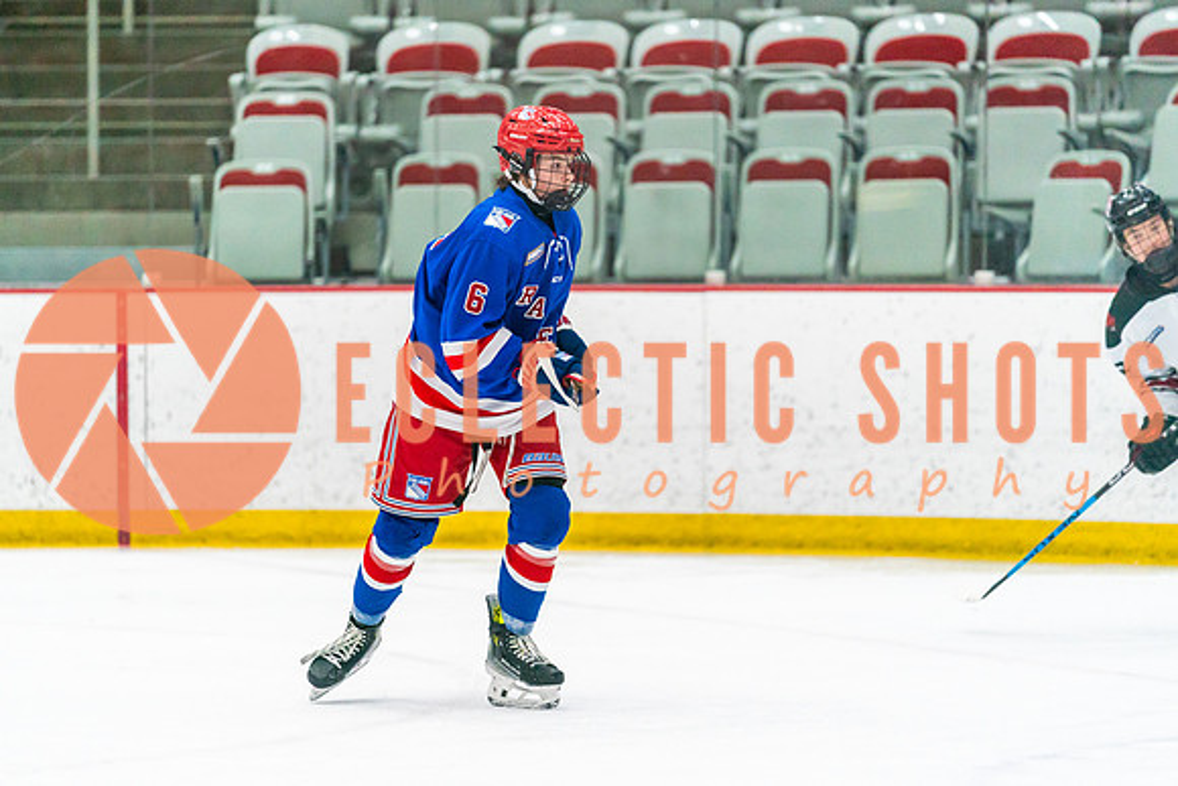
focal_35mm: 224
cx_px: 518
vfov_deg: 6.1
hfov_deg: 9.2
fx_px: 7335
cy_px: 393
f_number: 2.8
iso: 3200
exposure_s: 1/1000
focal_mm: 200
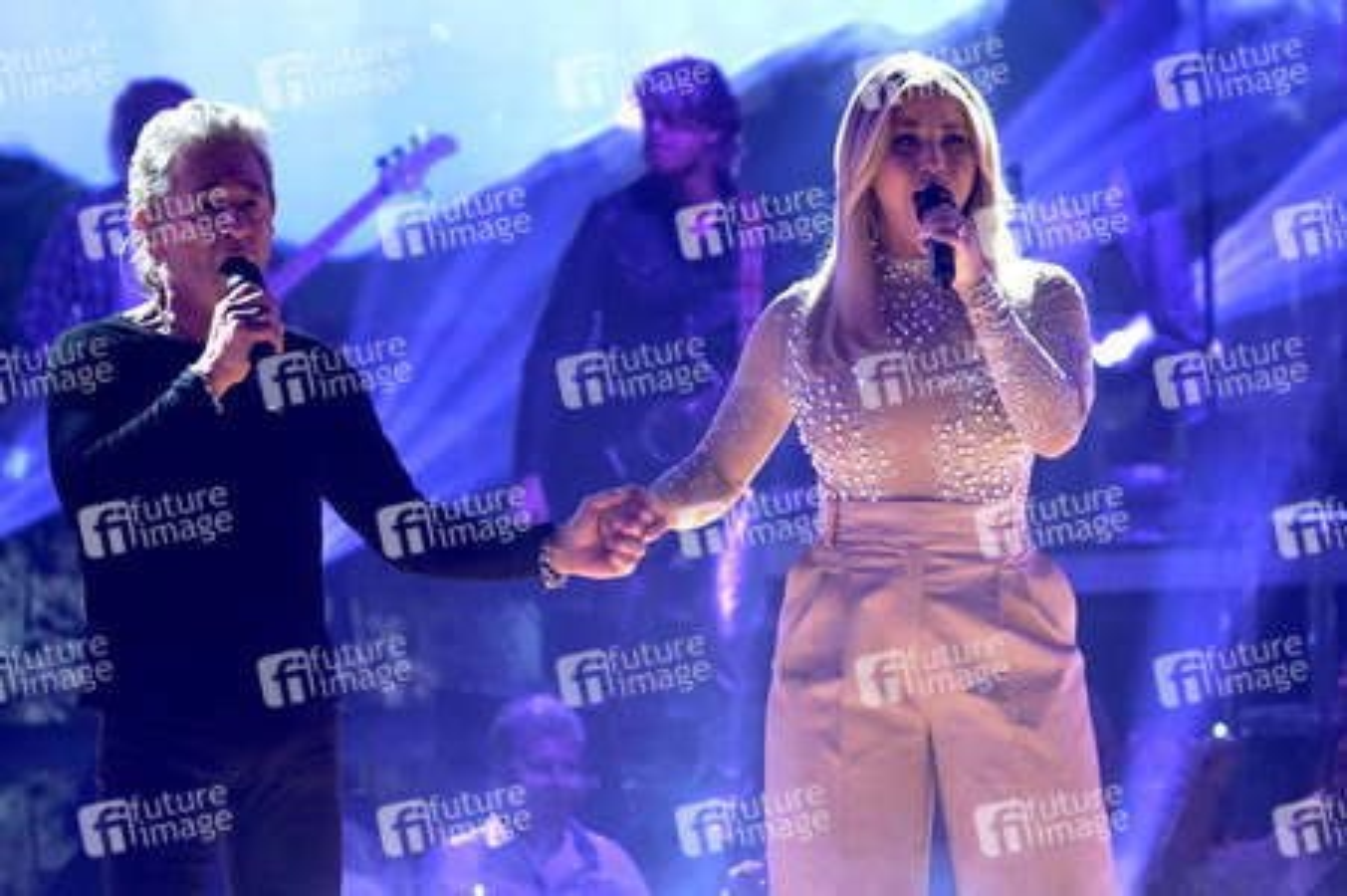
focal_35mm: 200
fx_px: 7478
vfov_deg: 6.9
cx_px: 674
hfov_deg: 10.3
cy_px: 448
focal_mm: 200
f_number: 5.6
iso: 3200
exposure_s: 1/200
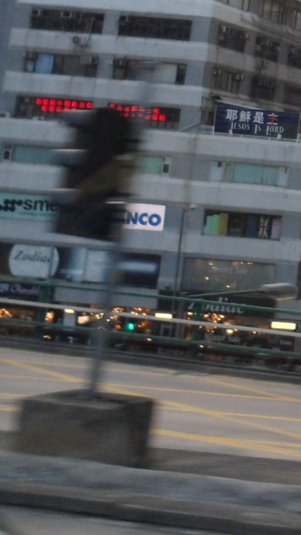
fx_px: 1191
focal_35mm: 84
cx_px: 787
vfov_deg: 24.6
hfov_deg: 11.3
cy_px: 62
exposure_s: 1/60
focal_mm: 4.9
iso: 80
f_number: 3.3
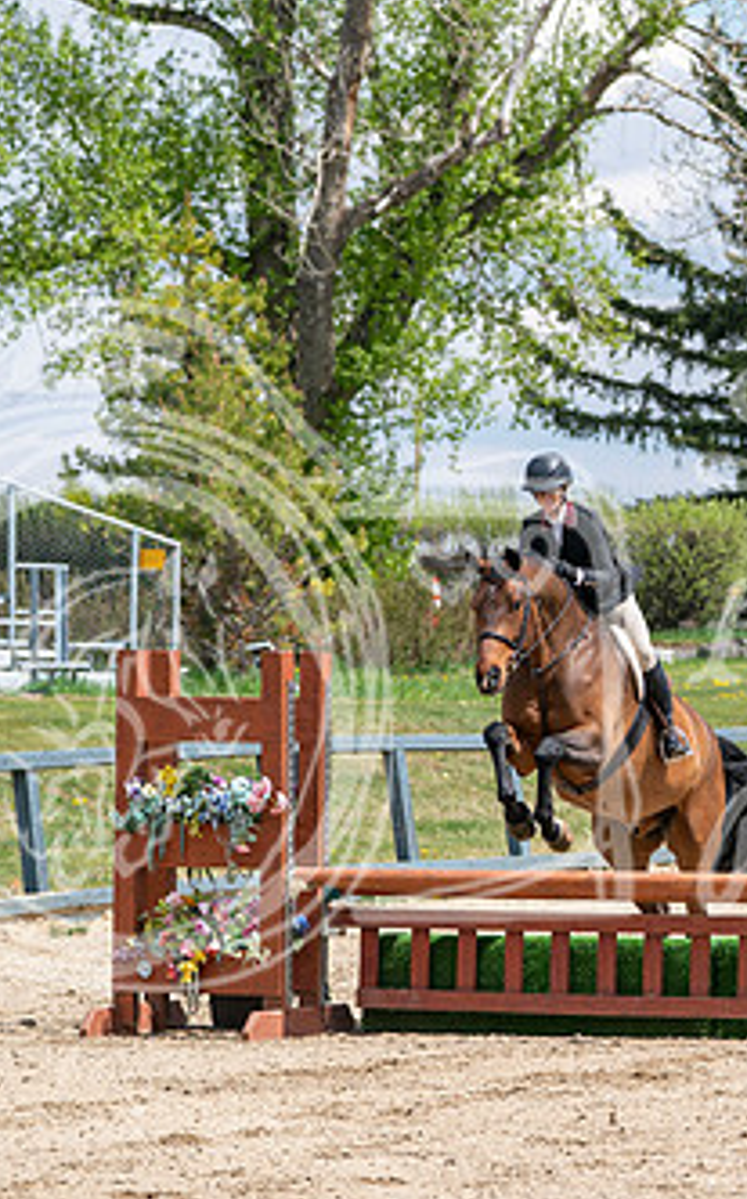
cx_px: 628
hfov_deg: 5.1
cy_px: 645
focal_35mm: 255
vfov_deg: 8.2
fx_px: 8321
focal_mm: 143
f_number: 5.6
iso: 100
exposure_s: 1/500
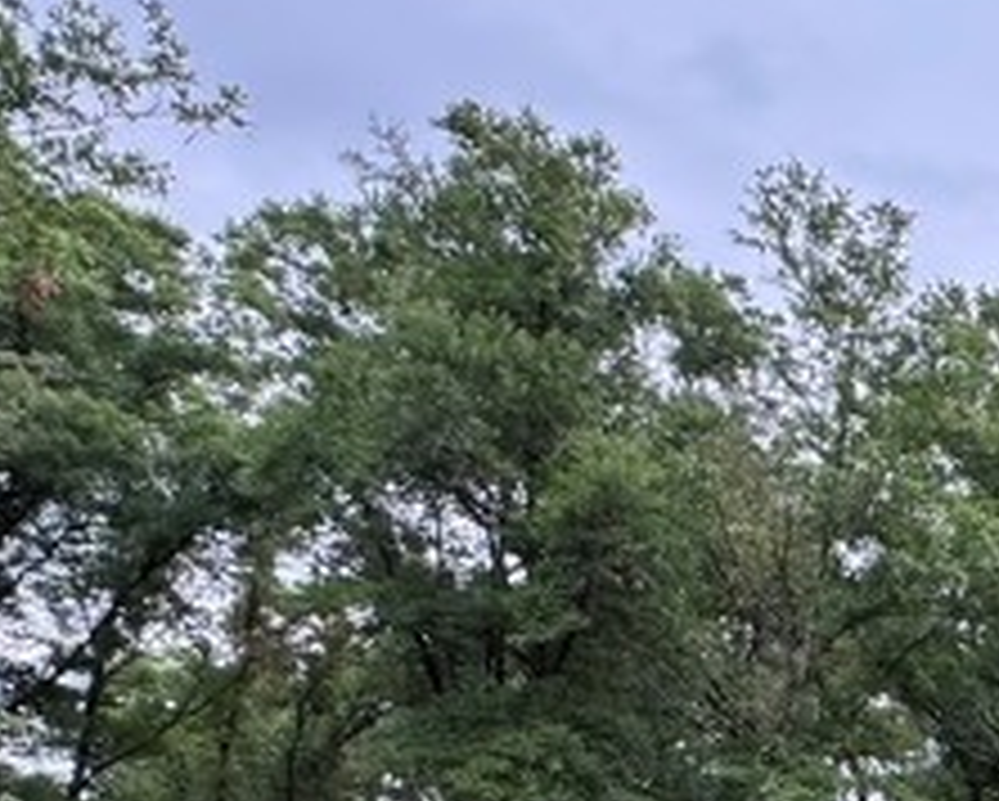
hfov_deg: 24.6
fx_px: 1864
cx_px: 1413
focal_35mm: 63
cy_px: 873
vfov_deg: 22.9
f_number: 2.2
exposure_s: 1/99
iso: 80
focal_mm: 2.22
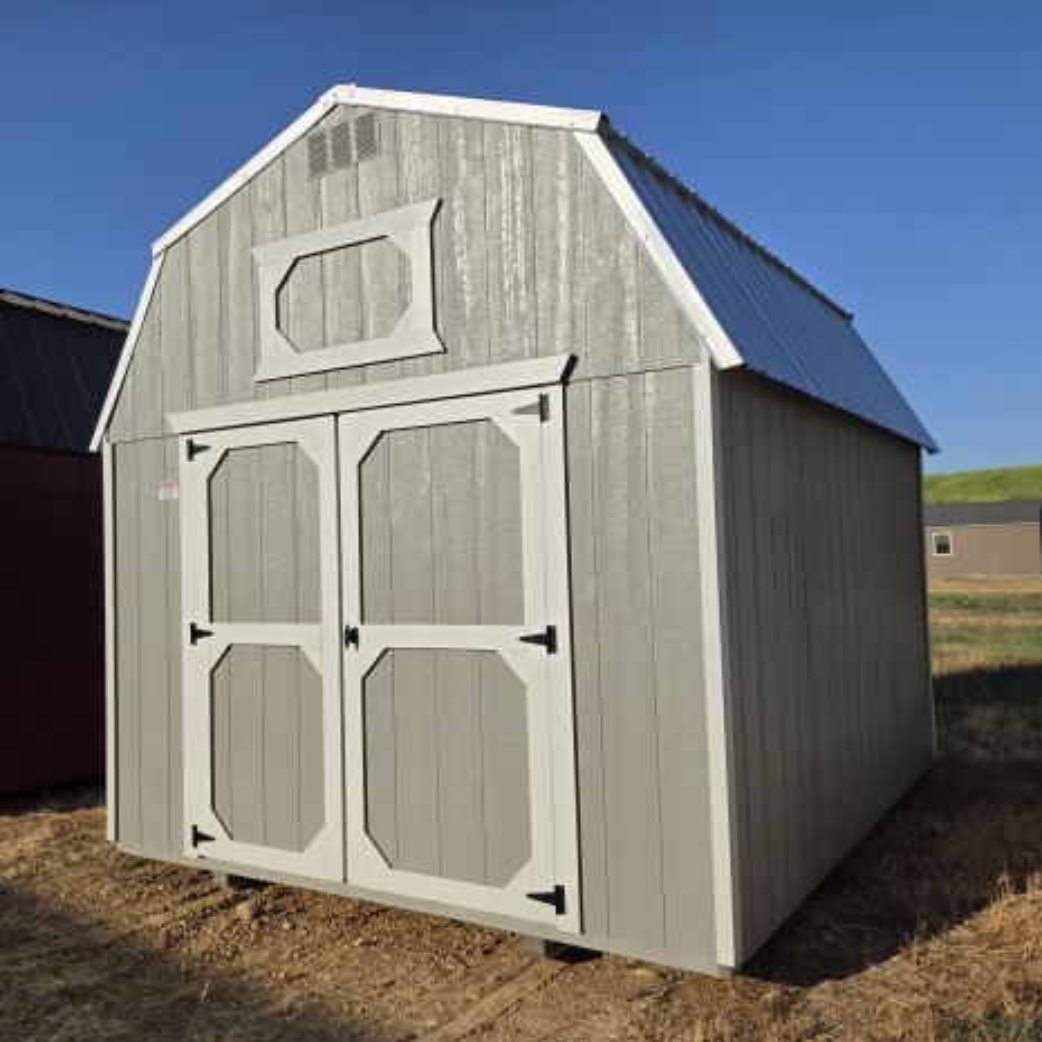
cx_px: 502
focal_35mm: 28
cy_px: 536
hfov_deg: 57.3
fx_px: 954
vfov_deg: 57.3
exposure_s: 1/7939
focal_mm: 6.5
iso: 50
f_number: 1.4
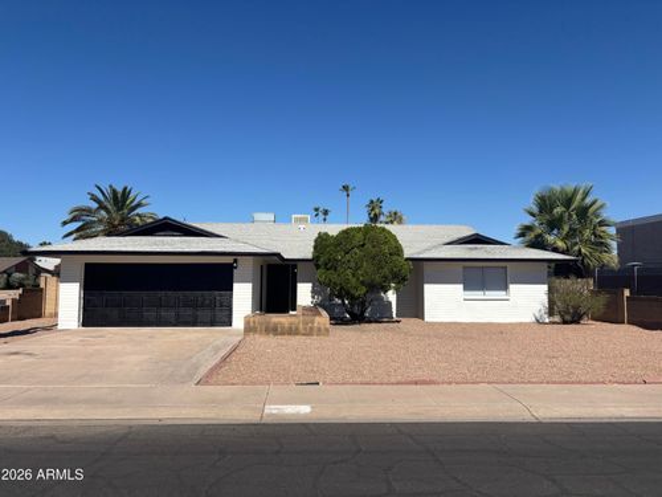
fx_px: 497
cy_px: 248
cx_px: 331
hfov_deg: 67.3
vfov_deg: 53.1
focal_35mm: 26
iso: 50
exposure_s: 1/5076
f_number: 1.6
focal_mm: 5.96
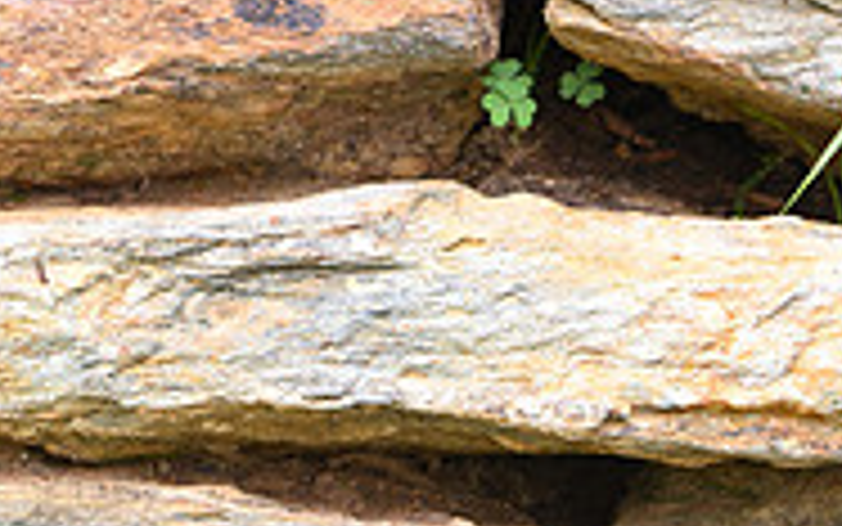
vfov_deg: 2.4
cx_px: 38
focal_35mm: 552
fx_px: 12671
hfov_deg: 3.8
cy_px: -580
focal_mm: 175
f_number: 4.5
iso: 500
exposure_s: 1/292
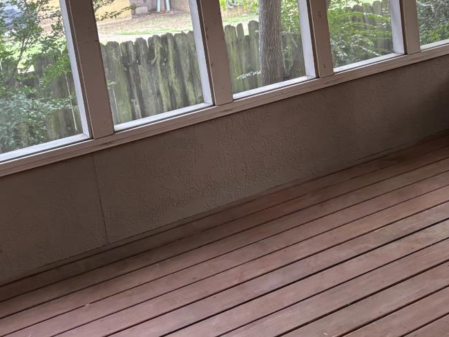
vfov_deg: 23.8
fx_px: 779
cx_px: 303
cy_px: 41
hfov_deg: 31.9
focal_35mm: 60
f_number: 1.6
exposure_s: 1/60
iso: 200
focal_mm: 5.96
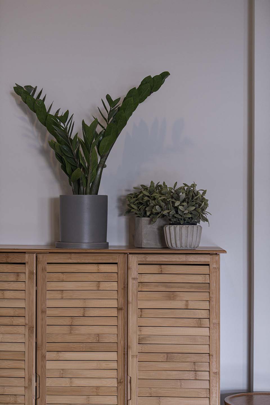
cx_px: 135
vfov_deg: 24.8
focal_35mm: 82
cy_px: 202
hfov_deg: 16.7
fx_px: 922
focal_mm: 82
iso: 720
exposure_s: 1/200
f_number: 3.5
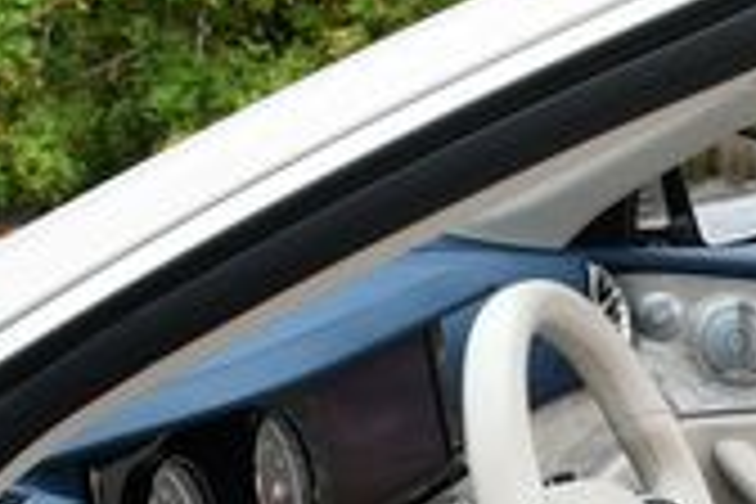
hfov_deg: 14.3
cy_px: 900
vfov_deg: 9.5
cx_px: 1022
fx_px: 2877
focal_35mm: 137
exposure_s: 1/250
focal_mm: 18
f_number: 8
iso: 200
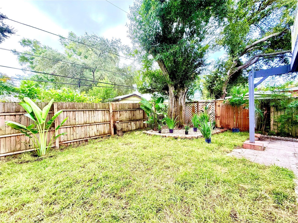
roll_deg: +1.2
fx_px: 121
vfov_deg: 85.7
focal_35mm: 14
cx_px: 149
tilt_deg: -0.8
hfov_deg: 102.1
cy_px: 112
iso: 64
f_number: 2.2
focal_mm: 2.22
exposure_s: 1/117
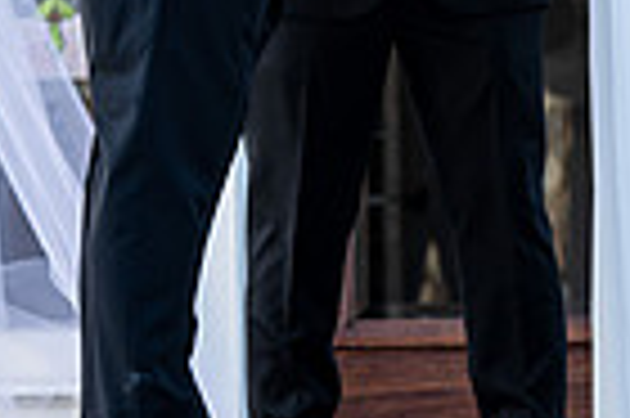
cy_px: -303
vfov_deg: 2.7
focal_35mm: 507
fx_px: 8862
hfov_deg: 4.1
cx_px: 450
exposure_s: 1/400
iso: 200
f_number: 3.5
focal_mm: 122
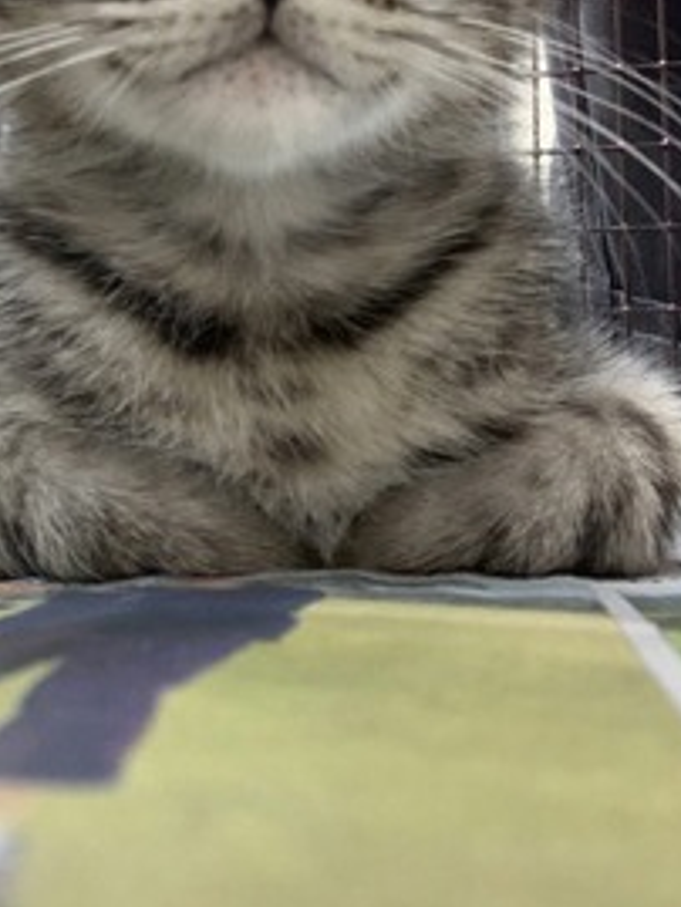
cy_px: 320
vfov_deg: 37.8
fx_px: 1310
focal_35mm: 50
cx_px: 204
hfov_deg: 28.8
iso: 320
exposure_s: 1/33
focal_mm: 2.87
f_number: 2.2
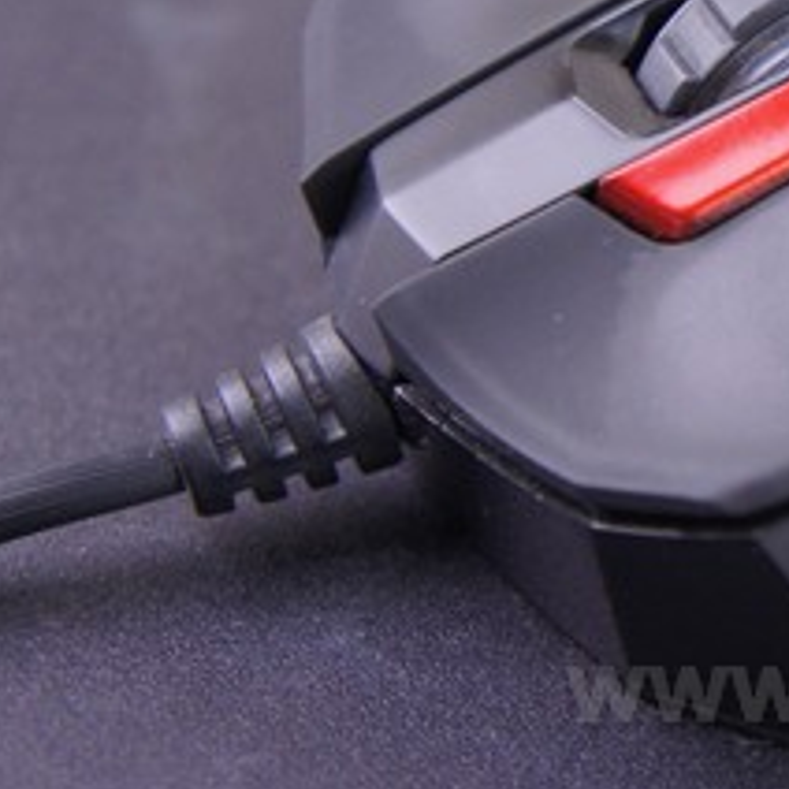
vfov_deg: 12.7
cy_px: 128
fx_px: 3533
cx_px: 1094
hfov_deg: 12.3
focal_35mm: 137
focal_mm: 38
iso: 1250
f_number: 4.5
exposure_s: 1/60
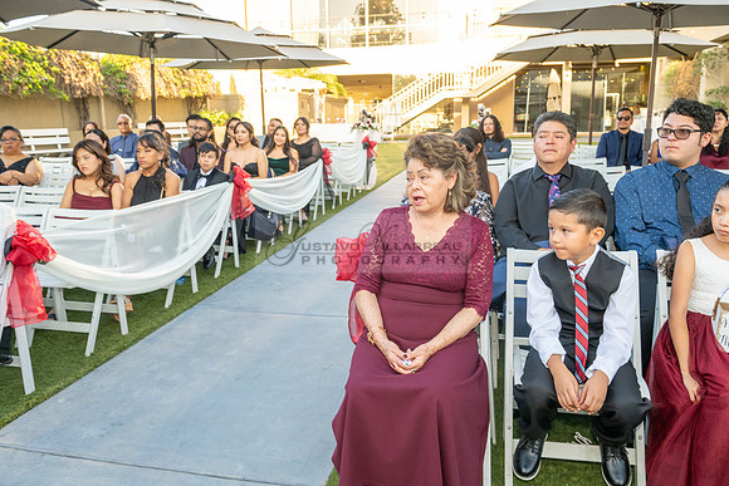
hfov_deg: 60.3
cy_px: 243
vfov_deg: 42.3
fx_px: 628
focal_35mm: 31
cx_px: 364
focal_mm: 31
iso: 500
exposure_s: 1/200
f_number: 7.1
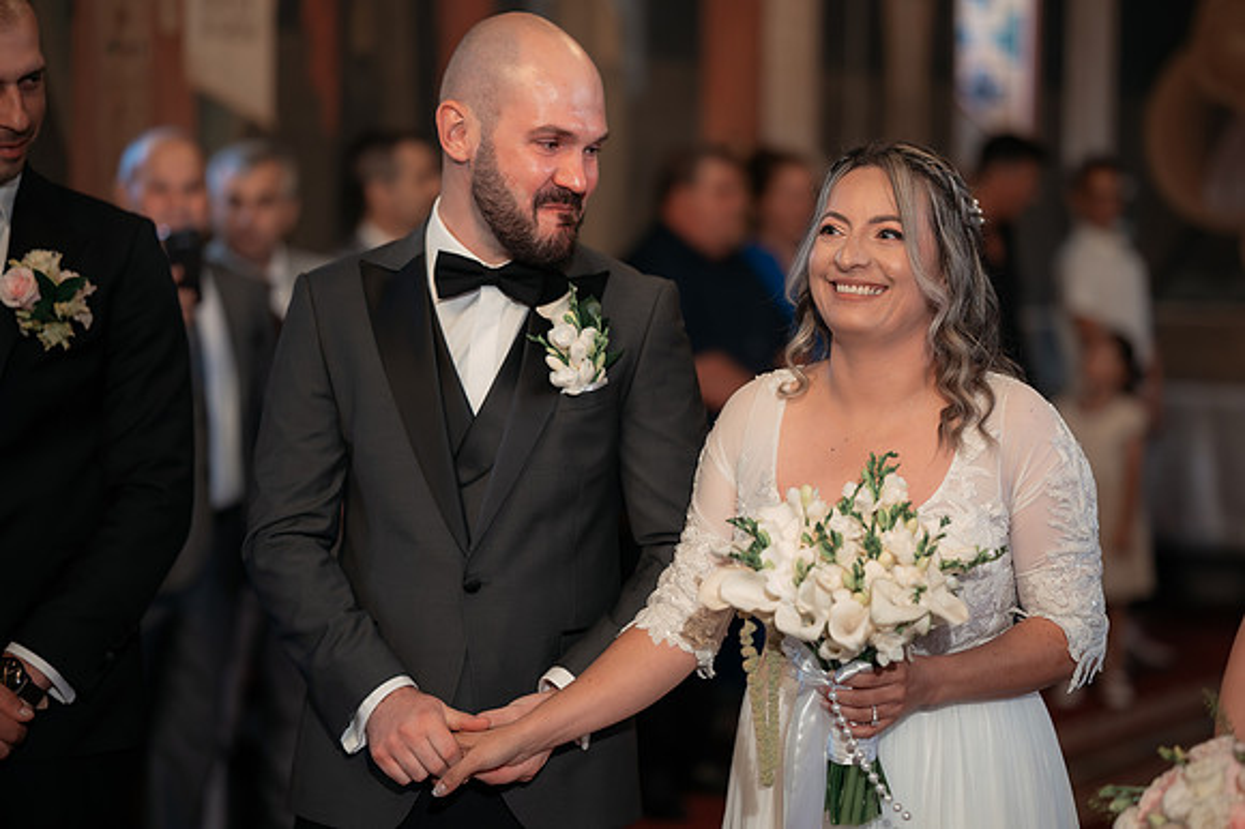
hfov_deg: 23.9
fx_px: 2938
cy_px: 414
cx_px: 622
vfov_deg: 16.1
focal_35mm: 85
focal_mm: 85
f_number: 2
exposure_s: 1/200
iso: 1600
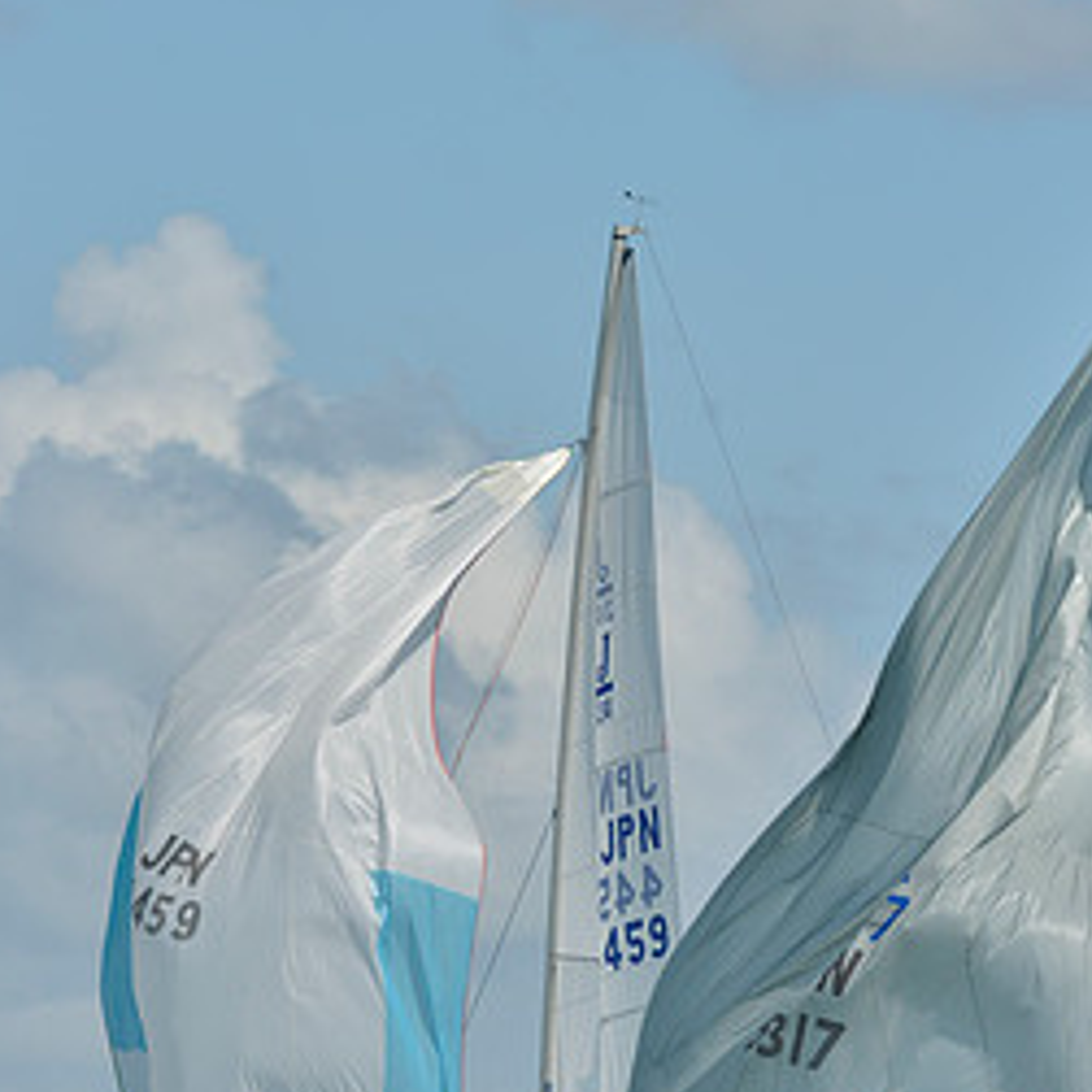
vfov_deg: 4.5
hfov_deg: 4.5
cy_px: 818
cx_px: 372
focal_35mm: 393
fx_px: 14026
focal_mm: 200
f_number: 8
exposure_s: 1/1250
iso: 280
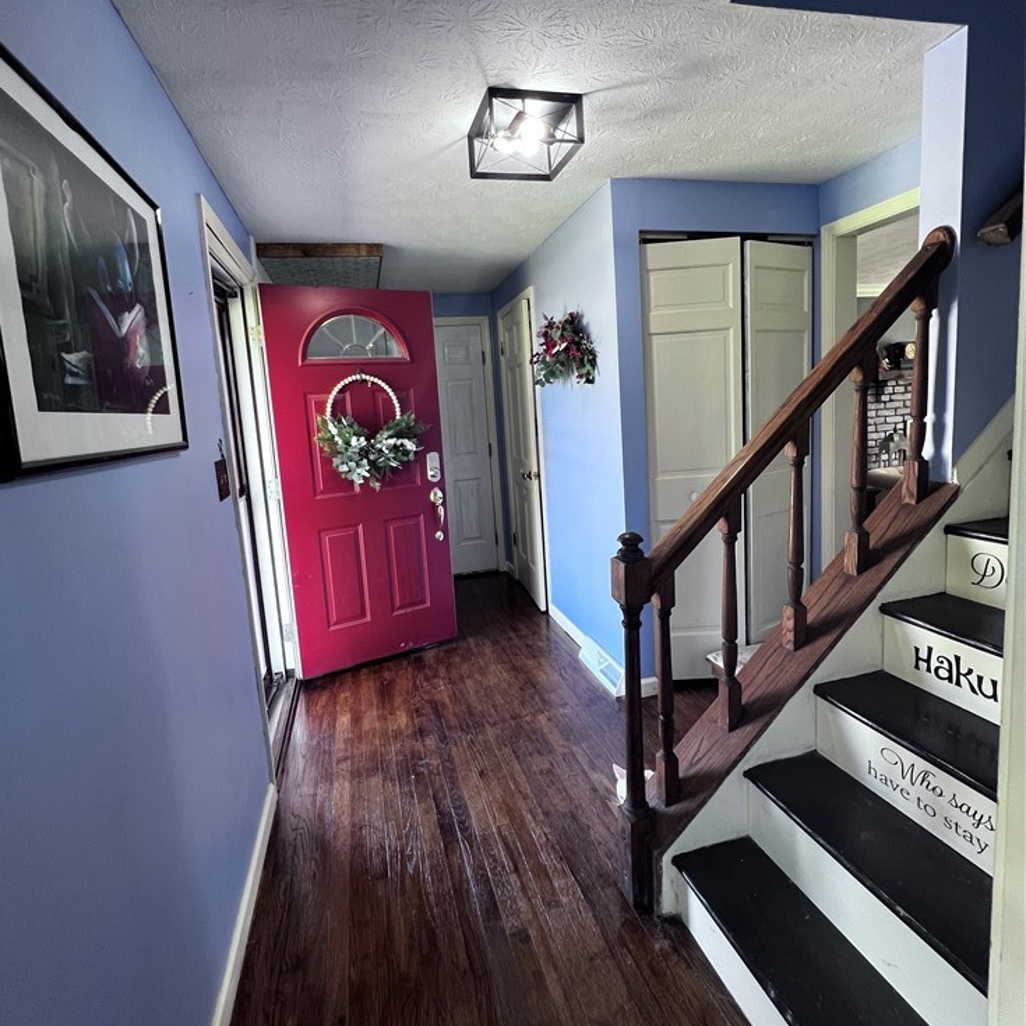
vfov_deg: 87.3
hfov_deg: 87.4
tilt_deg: -7.1
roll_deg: +3.7
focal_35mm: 16
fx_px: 537
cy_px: 483
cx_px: 491
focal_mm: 1.57
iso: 160
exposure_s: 1/60
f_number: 1.8
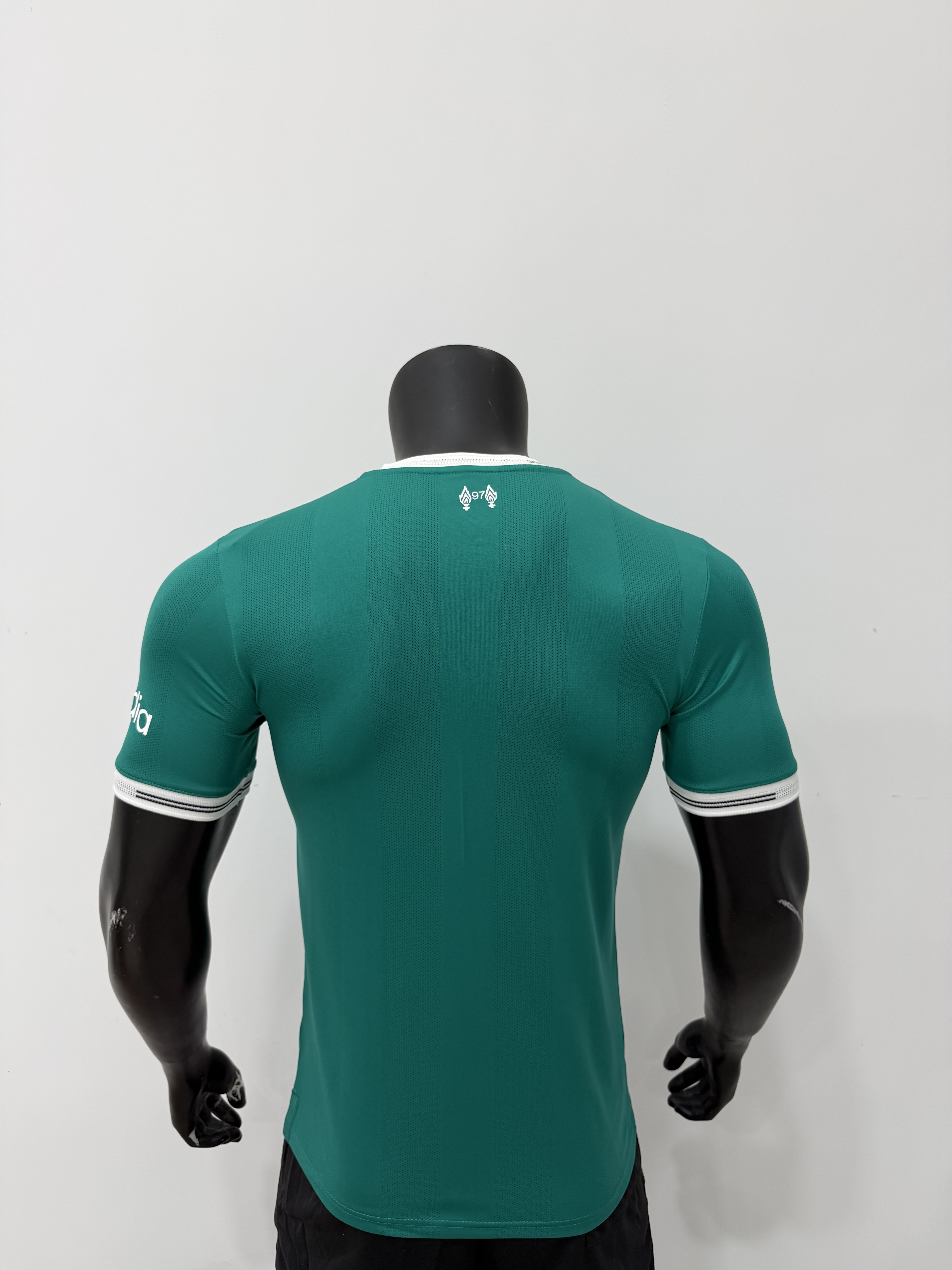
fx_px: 880
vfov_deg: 71.6
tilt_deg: -3.3
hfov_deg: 56.8
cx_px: 476
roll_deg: +0.5
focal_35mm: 24
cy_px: 635
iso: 125
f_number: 1.78
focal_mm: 6.76
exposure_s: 1/100
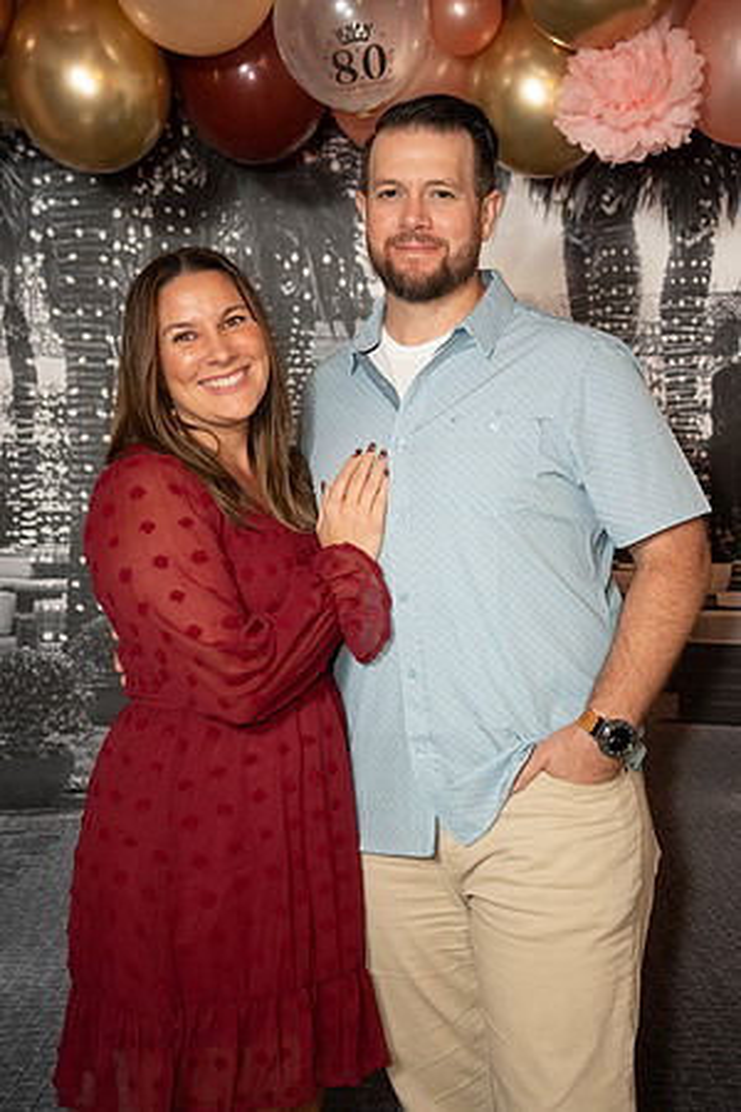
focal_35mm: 60
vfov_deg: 33.2
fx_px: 1865
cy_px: 556
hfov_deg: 22.5
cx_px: 370
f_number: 2.8
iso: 1000
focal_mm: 60.4
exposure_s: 1/160
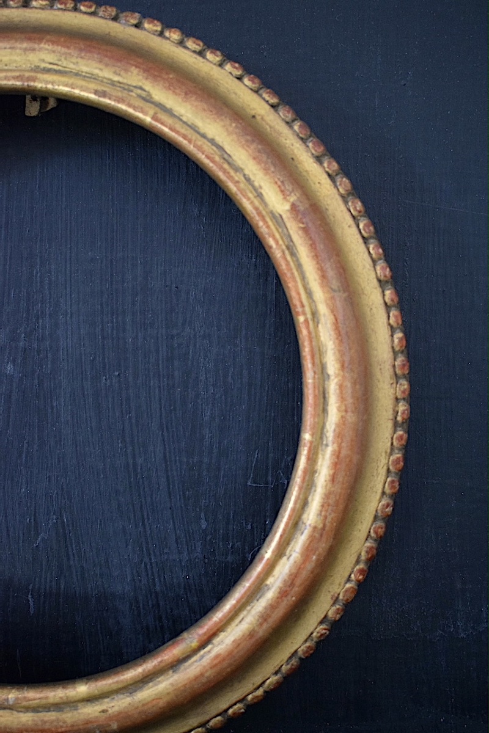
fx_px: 947
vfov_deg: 42.3
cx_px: 244
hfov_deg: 28.9
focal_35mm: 46
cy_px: 366
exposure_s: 1/60
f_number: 4.2
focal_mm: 31
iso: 3200
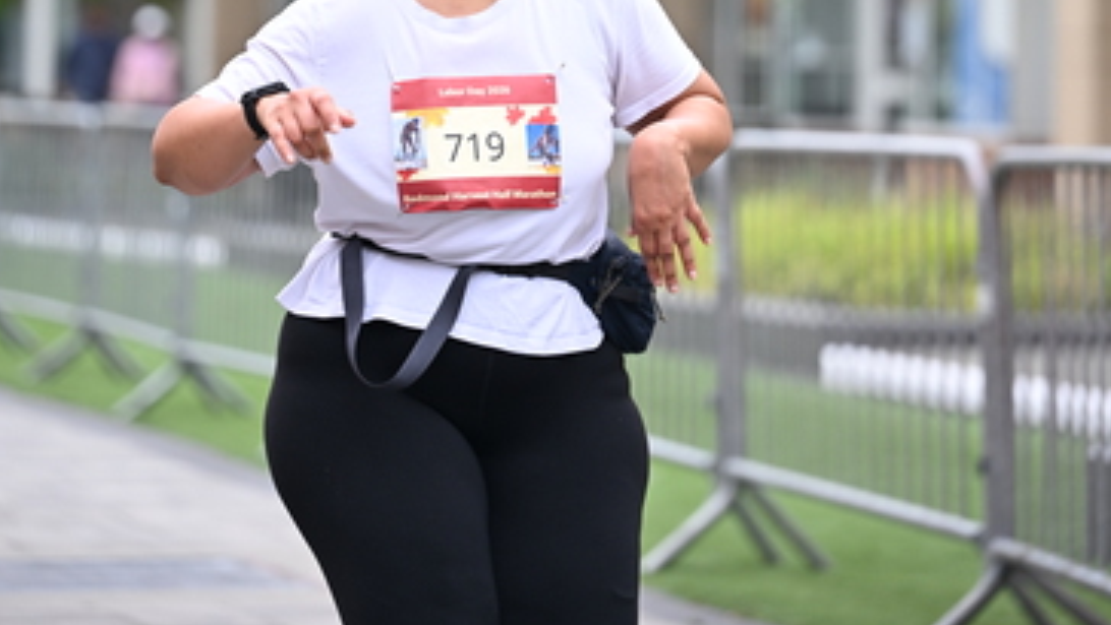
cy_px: -76
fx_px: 5599
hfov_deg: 11.3
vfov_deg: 6.4
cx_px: 554
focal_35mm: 190
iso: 400
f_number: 2.8
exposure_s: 1/1000
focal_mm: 120
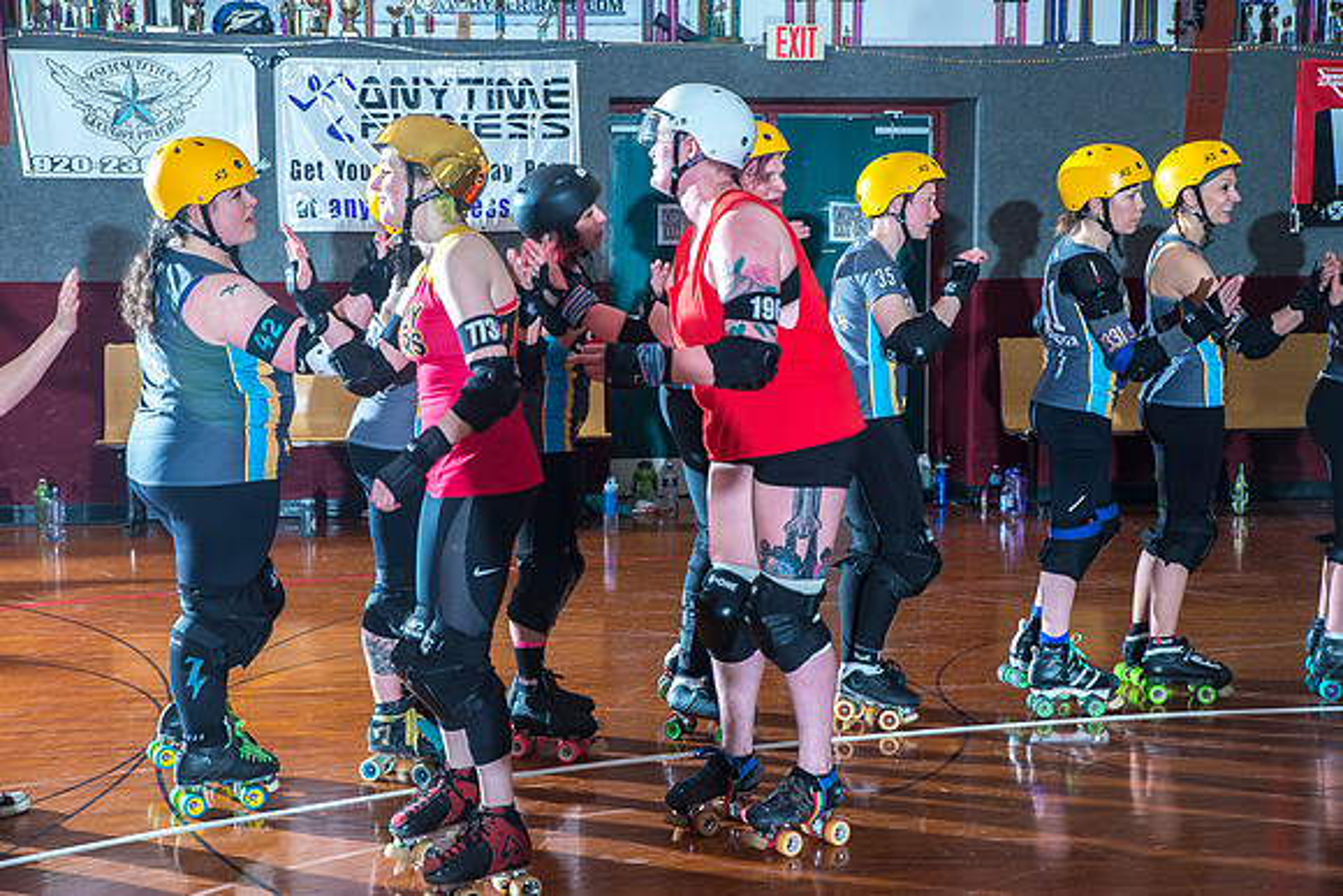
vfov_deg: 24.2
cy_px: 448
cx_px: 672
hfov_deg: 35.6
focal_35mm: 56
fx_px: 2090
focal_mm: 56
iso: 800
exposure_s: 1/160
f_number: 6.3
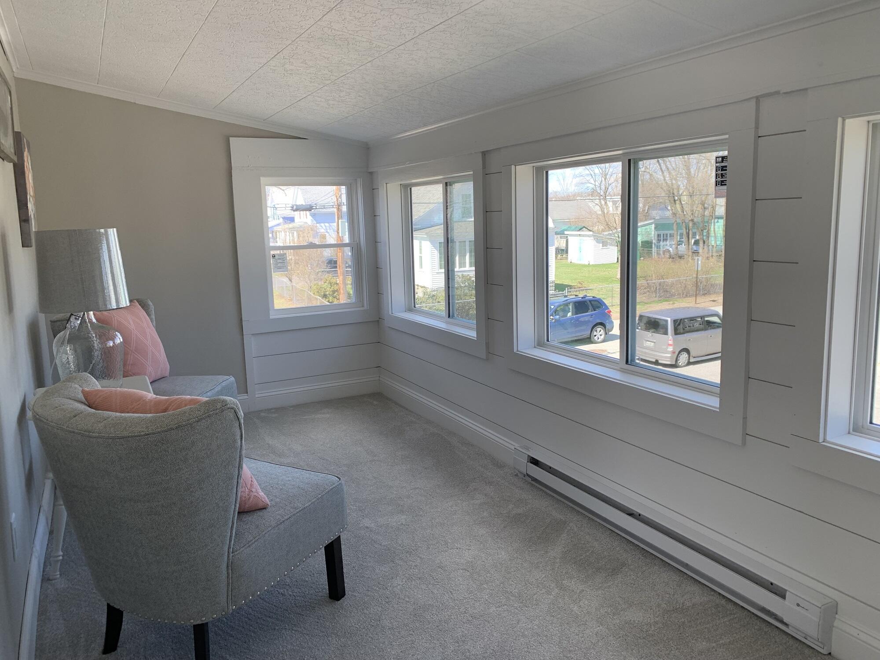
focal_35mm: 26
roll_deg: +0.3
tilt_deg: -6.6
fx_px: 661
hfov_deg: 67.3
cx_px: 440
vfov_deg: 53.1
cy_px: 330
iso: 25
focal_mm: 4.25
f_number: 1.8
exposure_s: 1/122
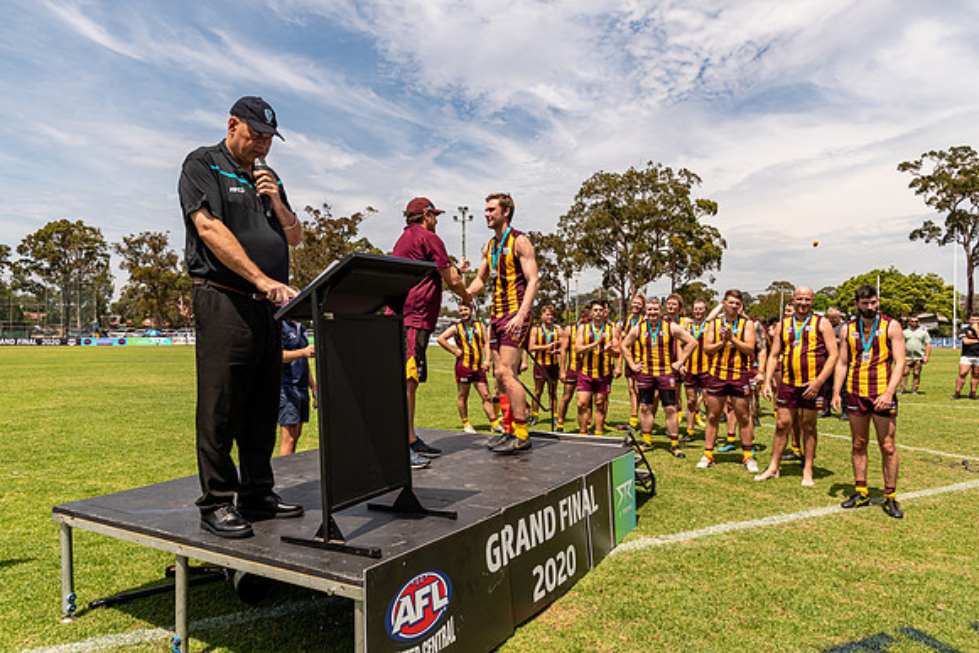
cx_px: 490
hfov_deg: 73.7
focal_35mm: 24
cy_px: 326
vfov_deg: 53.2
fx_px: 653
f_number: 8
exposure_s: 1/640
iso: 200
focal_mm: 16
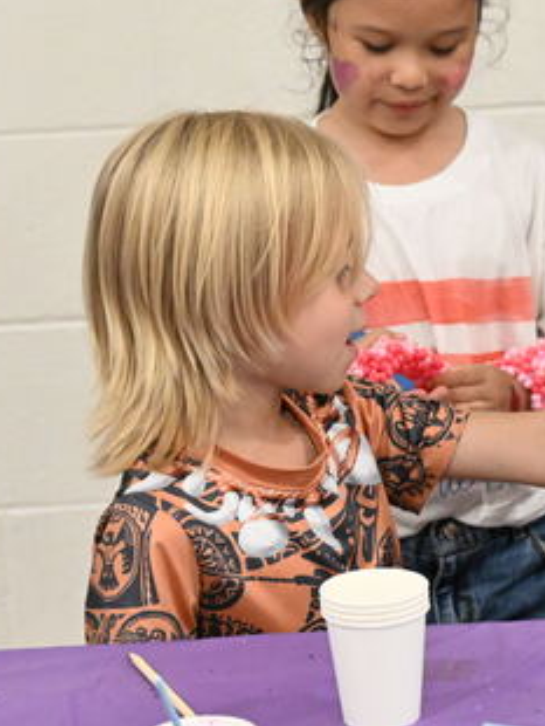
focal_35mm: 161
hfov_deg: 9.2
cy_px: 320
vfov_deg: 12.3
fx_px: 3375
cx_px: 568
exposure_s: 1/250
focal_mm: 65
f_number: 6
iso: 11400
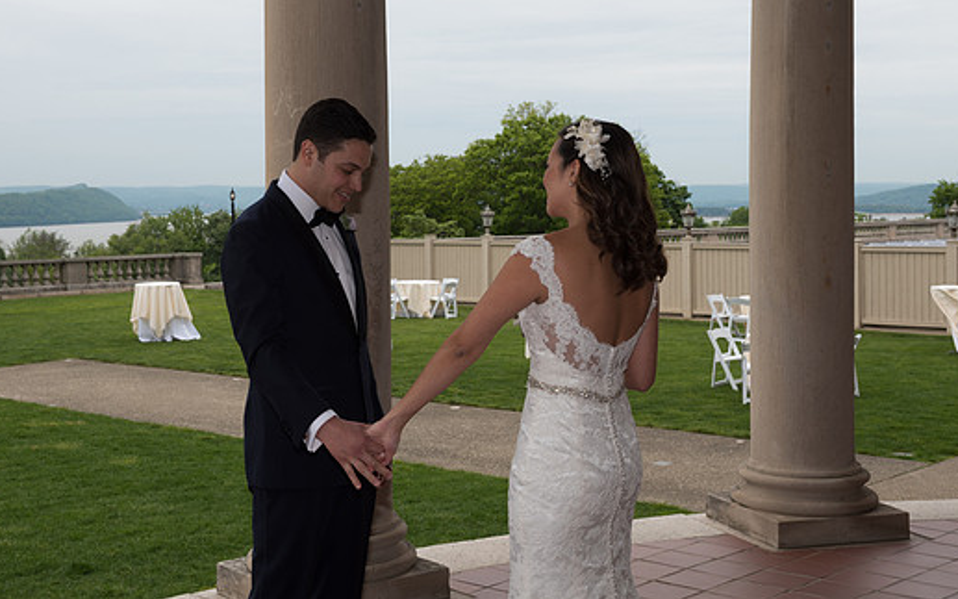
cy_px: 242
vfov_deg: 23.1
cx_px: 447
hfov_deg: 36.3
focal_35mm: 56
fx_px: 1462
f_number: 10
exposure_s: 1/125
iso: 100
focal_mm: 48
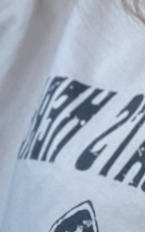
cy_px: -133
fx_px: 885
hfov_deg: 8.5
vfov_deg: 13.9
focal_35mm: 140
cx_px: 362
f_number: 2.2
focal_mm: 2.71
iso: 100
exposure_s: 1/79
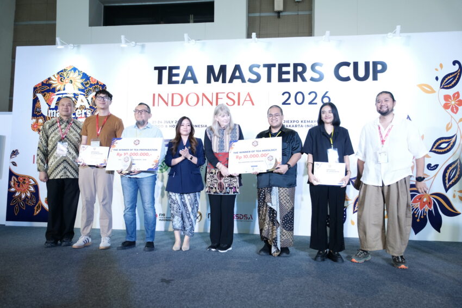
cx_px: 231
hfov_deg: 67.4
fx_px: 347
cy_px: 154
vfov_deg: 47.9
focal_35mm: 27
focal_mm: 18
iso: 1600
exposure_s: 1/100
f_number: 2.8
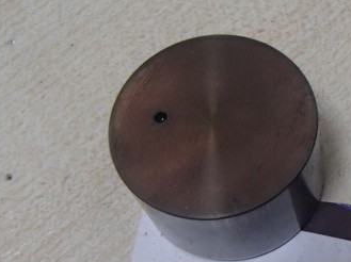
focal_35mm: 72
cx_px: 331
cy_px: 219
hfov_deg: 26.0
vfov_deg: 20.1
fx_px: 729
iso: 800
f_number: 4.7
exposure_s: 1/80
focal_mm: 6.64
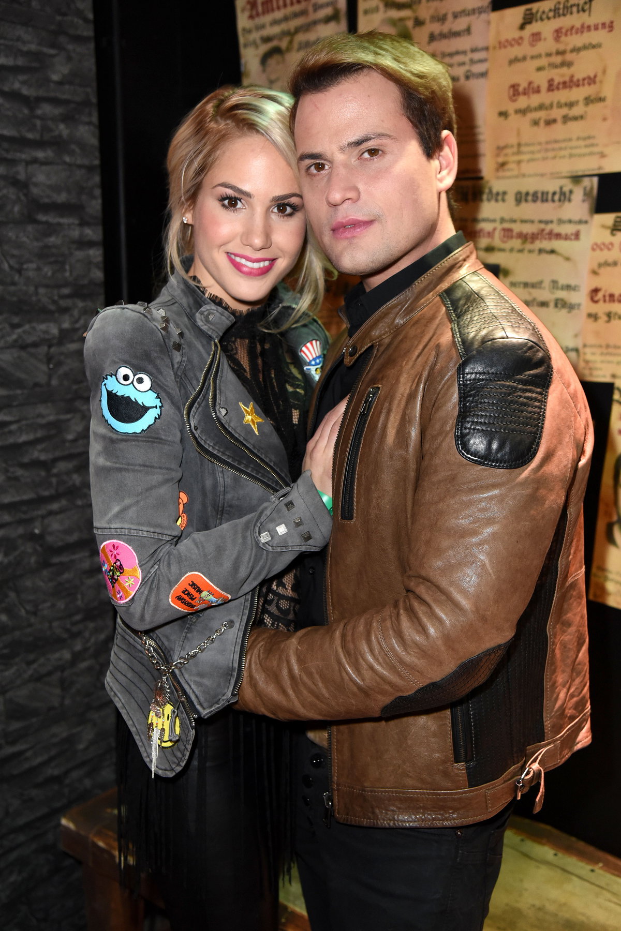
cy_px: 466
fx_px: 1035
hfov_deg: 33.4
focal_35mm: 40
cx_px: 310
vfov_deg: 48.5
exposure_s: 1/30
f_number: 4.5
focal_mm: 40
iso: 2500
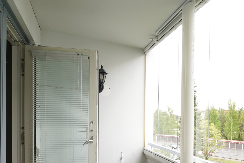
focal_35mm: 27
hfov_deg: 63.0
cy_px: 122
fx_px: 183
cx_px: 187
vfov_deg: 46.2
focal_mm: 14
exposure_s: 1/30
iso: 500
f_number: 10
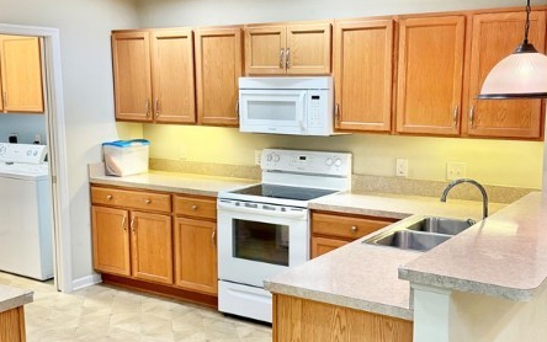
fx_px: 656
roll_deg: +0.5
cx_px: 283
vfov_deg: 29.2
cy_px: 186
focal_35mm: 44
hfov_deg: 45.2
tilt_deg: -8.8
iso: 320
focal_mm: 6.76
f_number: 1.78
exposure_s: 1/120
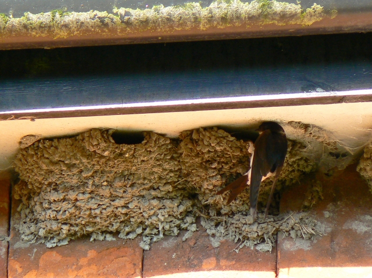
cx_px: 186
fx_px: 5659
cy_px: 139
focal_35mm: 527
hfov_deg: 3.8
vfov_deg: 2.8
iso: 80
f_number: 5
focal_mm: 72
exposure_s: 1/100
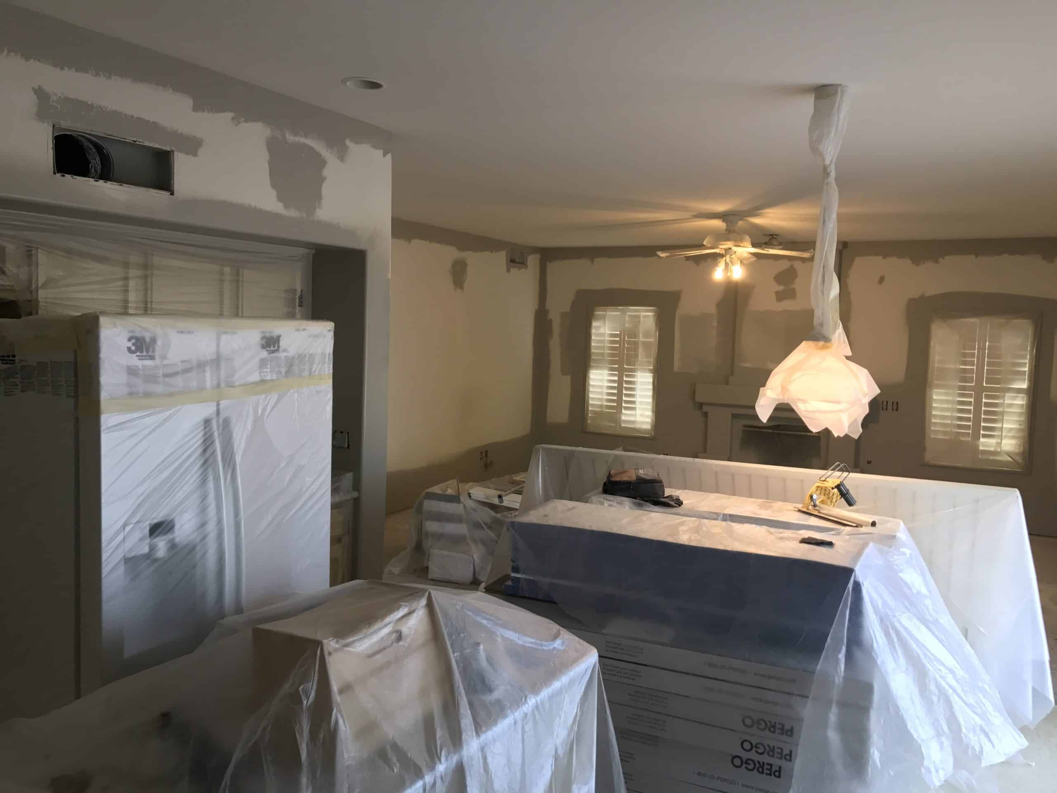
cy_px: 396
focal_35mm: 28
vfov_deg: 49.7
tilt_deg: -4.3
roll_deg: -1.6
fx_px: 855
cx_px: 528
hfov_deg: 63.4
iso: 40
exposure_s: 1/30
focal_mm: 3.99
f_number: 1.8
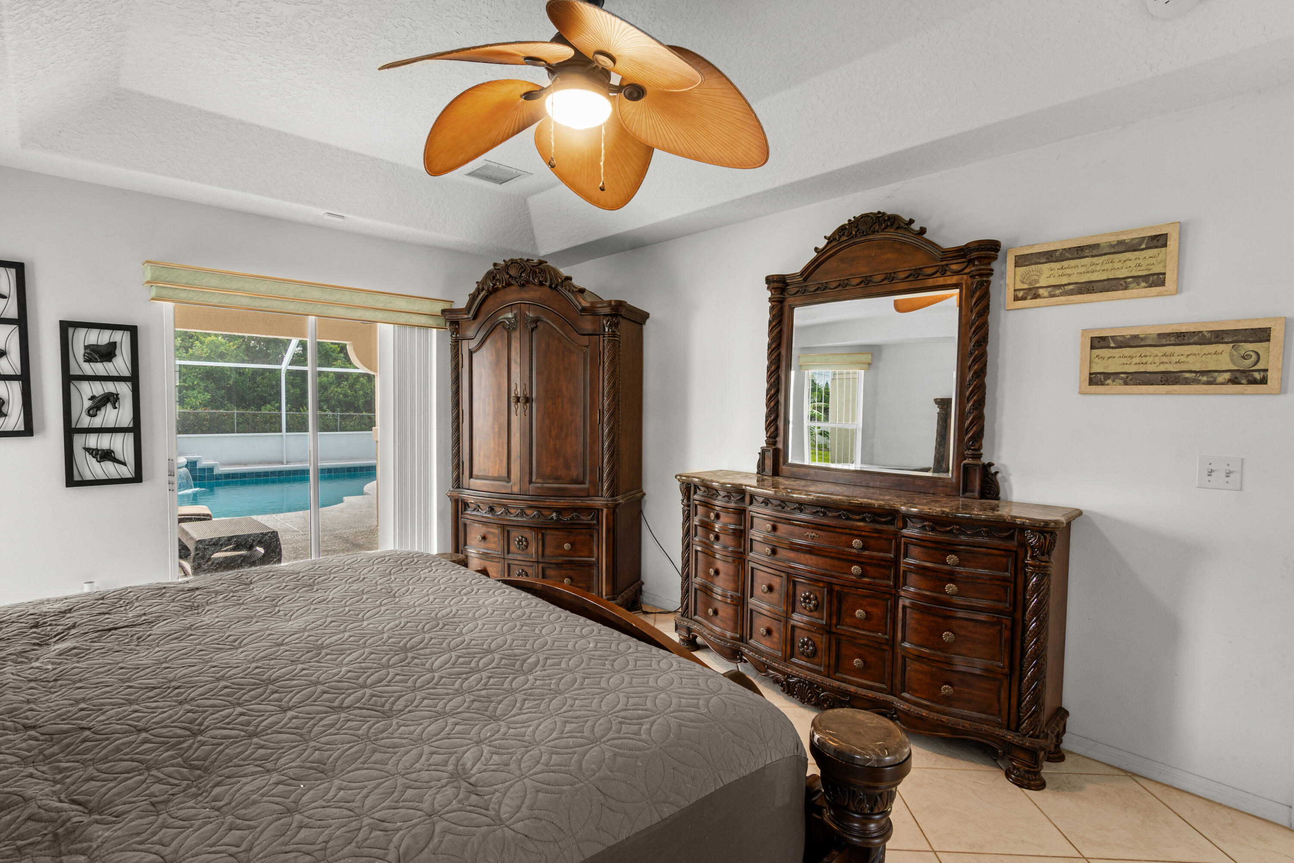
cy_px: 432
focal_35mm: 16
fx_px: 593
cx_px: 647
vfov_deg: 72.1
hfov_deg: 95.0
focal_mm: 11
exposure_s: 1/2.5
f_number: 8
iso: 100
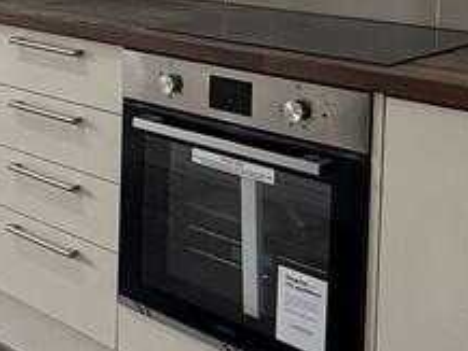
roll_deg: -0.8
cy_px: -56
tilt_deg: -3.3
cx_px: 63
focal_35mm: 66
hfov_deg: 28.4
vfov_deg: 20.9
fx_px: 893
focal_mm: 2.22
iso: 100
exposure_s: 1/100
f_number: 2.2
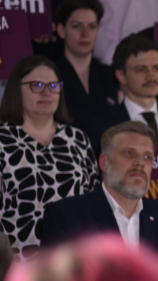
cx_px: 444
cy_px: 206
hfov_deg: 3.9
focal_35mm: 301
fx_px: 2238
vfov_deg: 7.2
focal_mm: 85
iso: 160
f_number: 1.8
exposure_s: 1/640
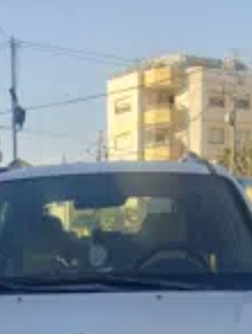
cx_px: 37
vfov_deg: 24.3
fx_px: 687
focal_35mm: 71
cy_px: 423
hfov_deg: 20.5
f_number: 1.8
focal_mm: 3.98
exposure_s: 1/201
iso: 20
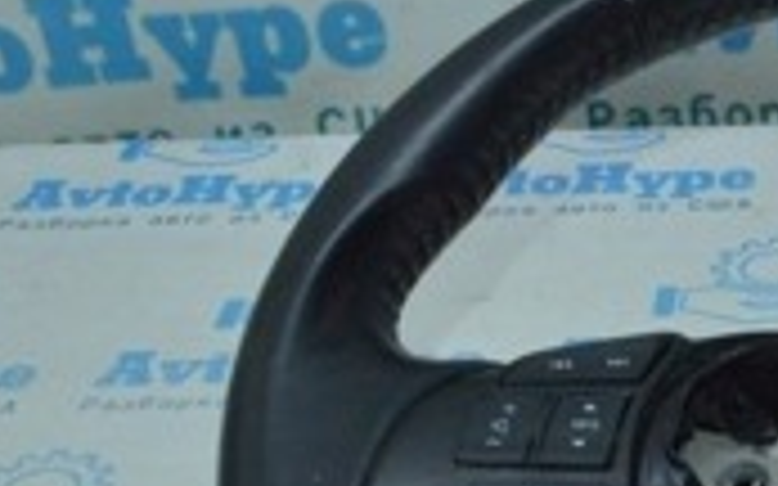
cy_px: 502
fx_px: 2395
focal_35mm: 113
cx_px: 953
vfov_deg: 11.4
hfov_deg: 17.5
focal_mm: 20
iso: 1250
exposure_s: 1/50
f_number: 16
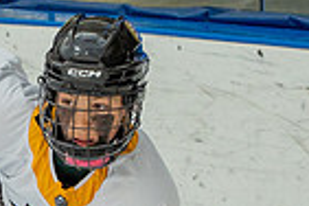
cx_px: -64
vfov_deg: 1.9
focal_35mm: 726
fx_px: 6231
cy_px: 479
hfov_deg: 2.8
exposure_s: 1/1600
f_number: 3.5
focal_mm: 96
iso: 800
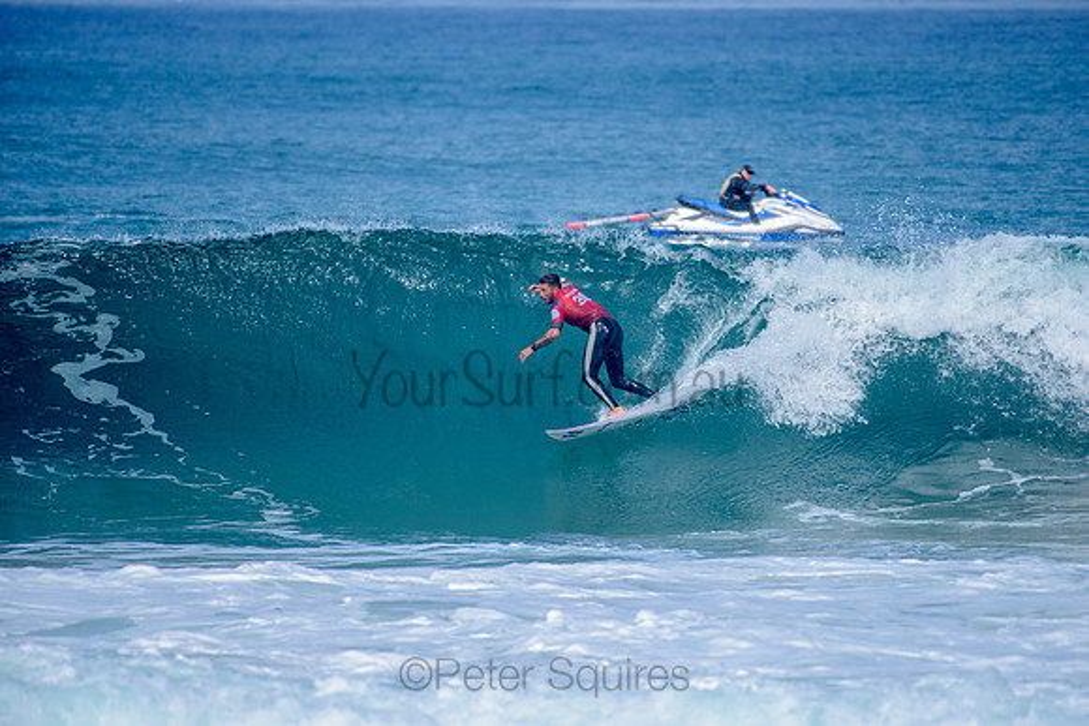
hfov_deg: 3.8
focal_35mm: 546
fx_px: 16520
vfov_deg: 2.5
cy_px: 344
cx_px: 573
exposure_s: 1/2000
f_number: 5.6
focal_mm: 500
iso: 200
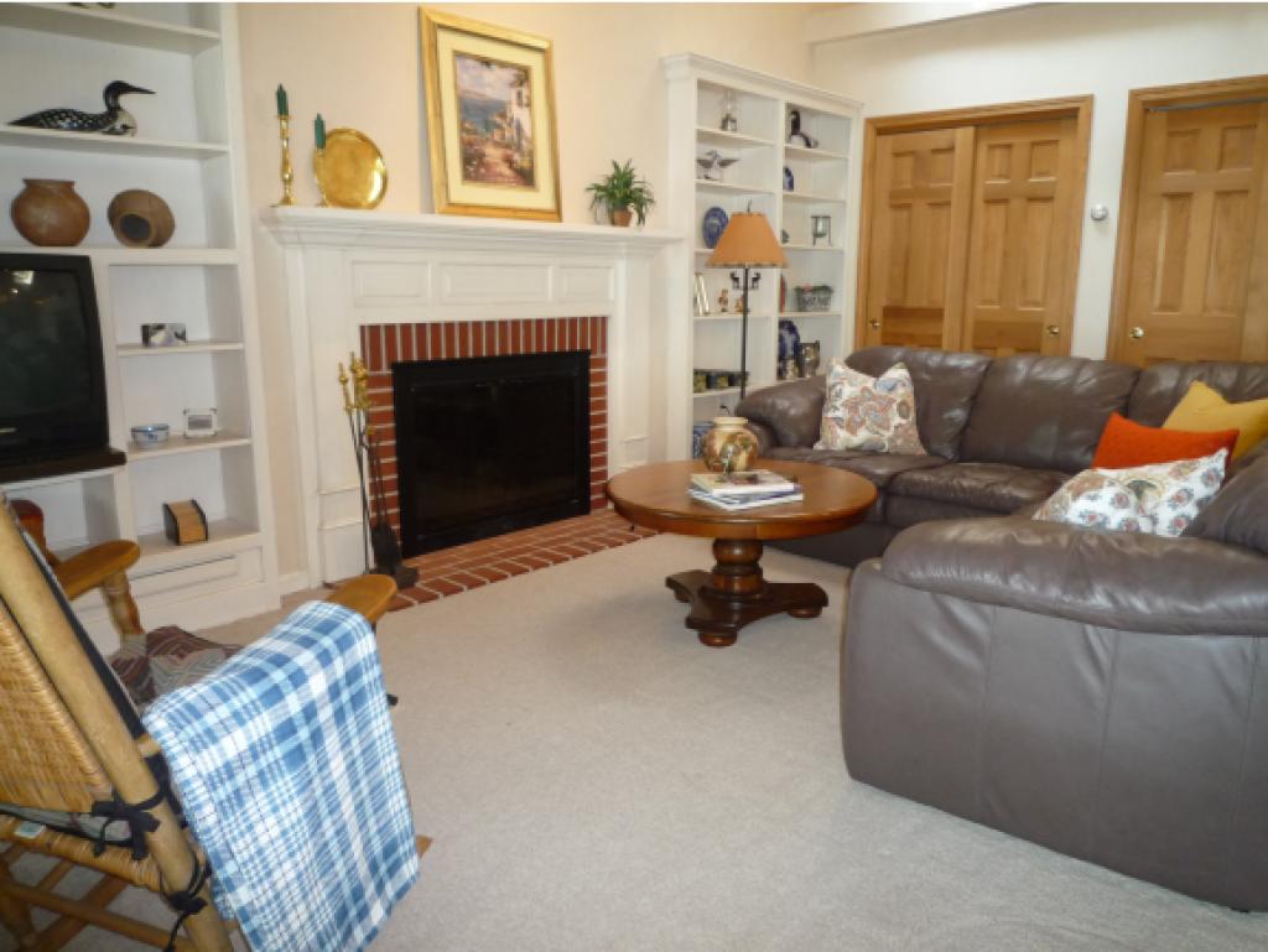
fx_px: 916
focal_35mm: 25
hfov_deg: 69.4
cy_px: 476
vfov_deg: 54.9
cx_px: 634
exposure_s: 1/30
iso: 200
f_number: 2.8
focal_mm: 4.4
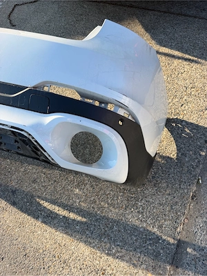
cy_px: 138
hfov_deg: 56.8
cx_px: 104
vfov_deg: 71.6
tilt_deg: -63.1
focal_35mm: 24
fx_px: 191
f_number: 1.78
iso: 80
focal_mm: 6.76
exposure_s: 1/1156
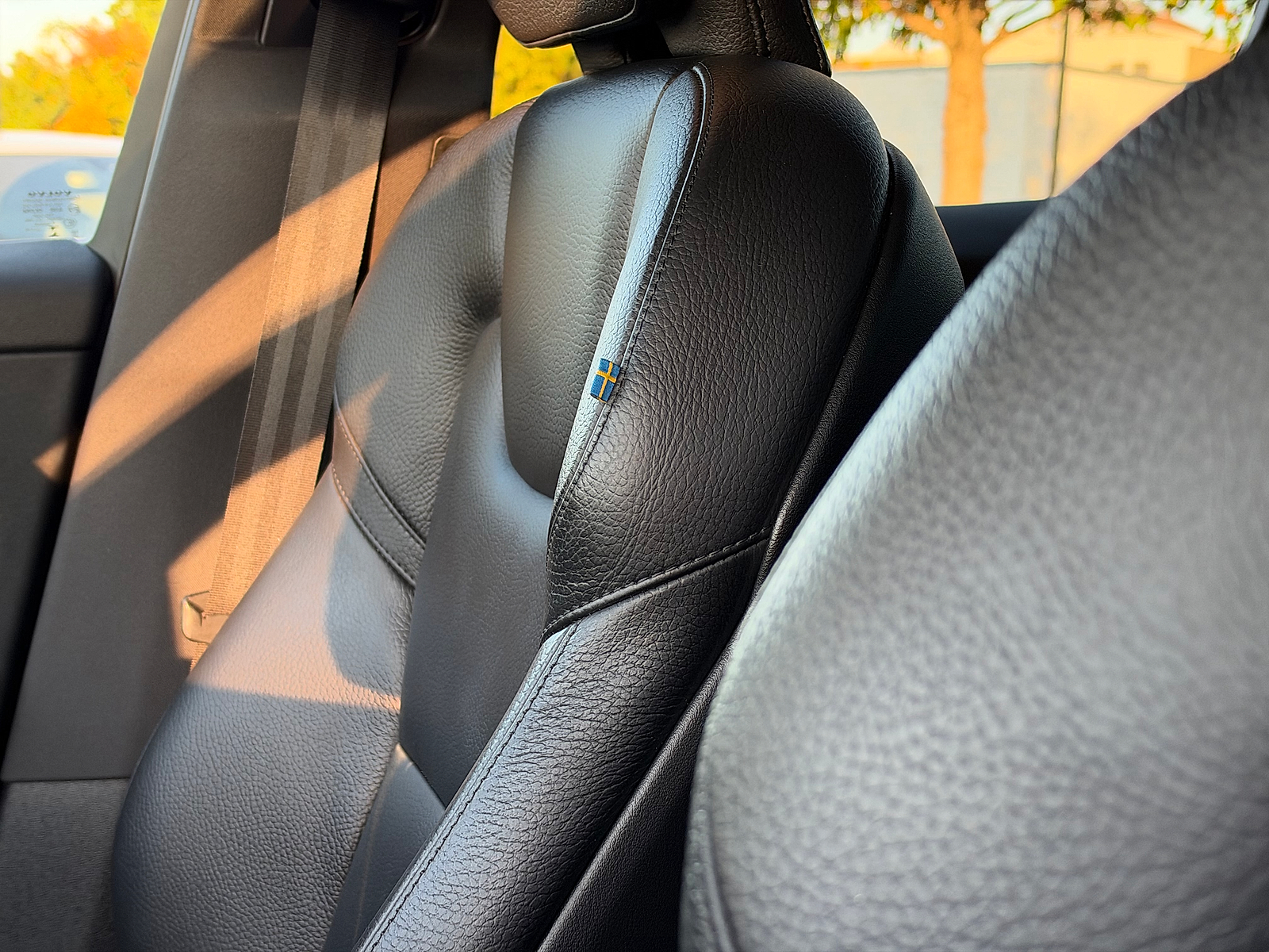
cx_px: 634
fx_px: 1760
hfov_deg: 39.7
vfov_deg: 30.3
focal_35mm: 48
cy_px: 476
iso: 125
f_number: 1.8
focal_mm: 6.93
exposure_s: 1/80
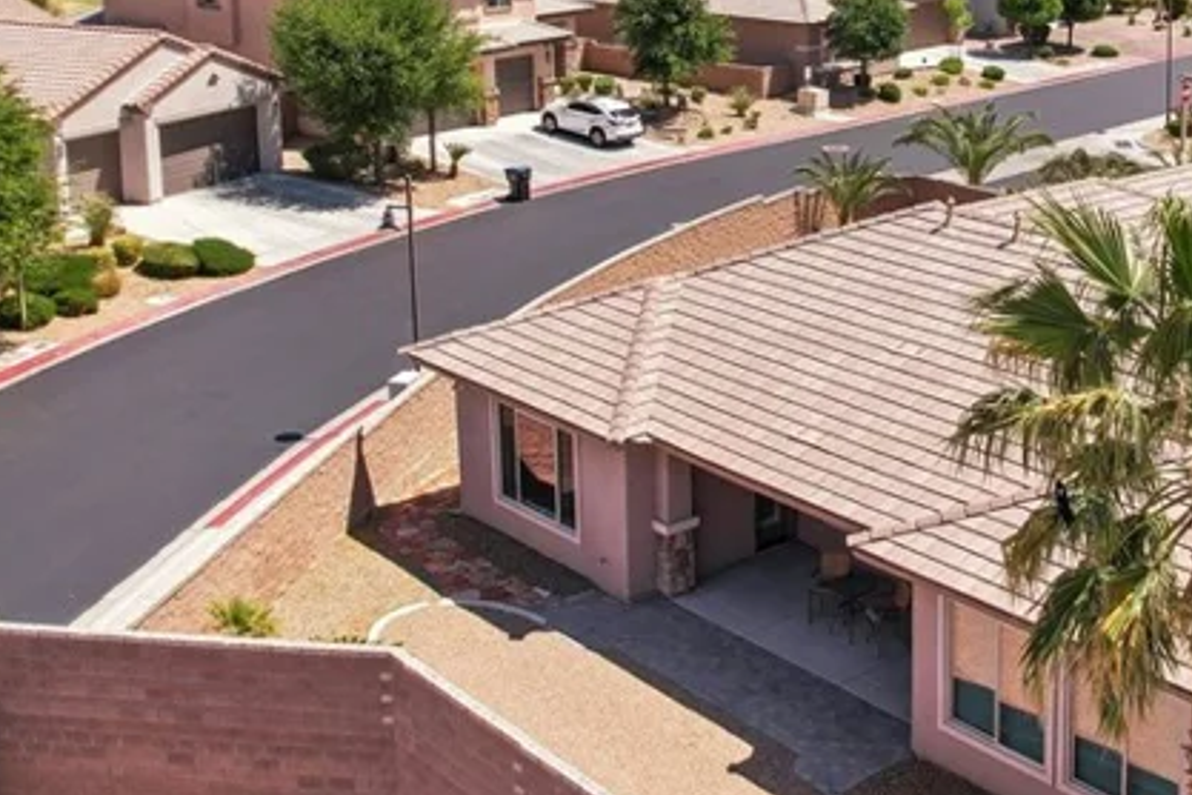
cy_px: 146
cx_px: 880
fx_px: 1788
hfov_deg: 36.1
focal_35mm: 54
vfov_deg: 24.6
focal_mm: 8.4
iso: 120
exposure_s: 1/2000
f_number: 2.8
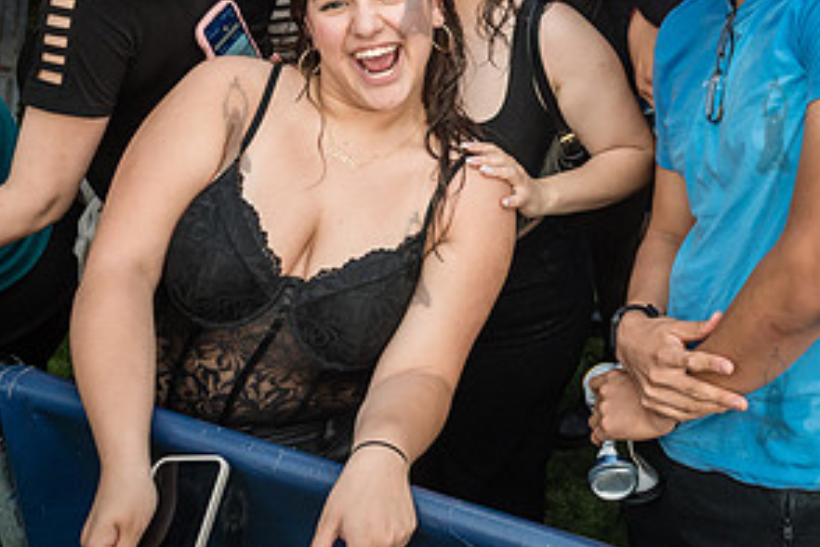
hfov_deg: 31.0
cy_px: 21
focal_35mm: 61
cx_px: 777
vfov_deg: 21.6
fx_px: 1389
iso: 1000
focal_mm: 26
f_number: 4.5
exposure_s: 1/400
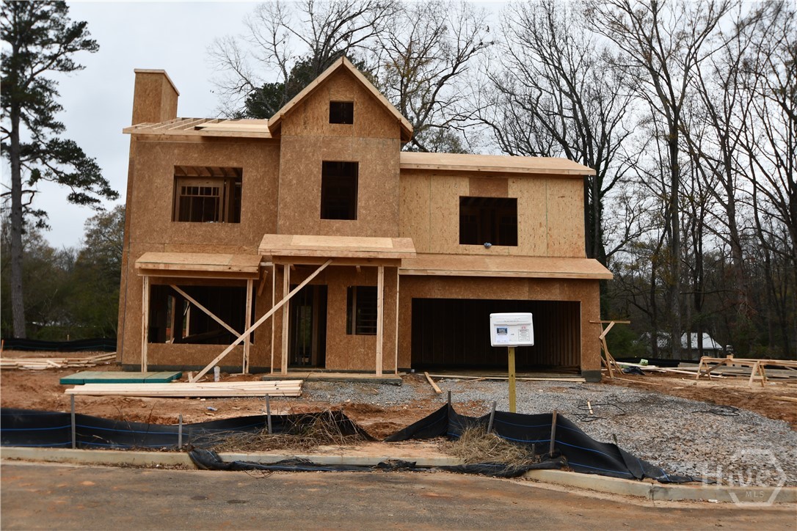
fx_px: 664
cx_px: 398
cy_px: 266
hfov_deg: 61.9
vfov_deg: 43.6
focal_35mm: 30
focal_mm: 20
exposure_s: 1/250
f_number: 5.6
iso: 250
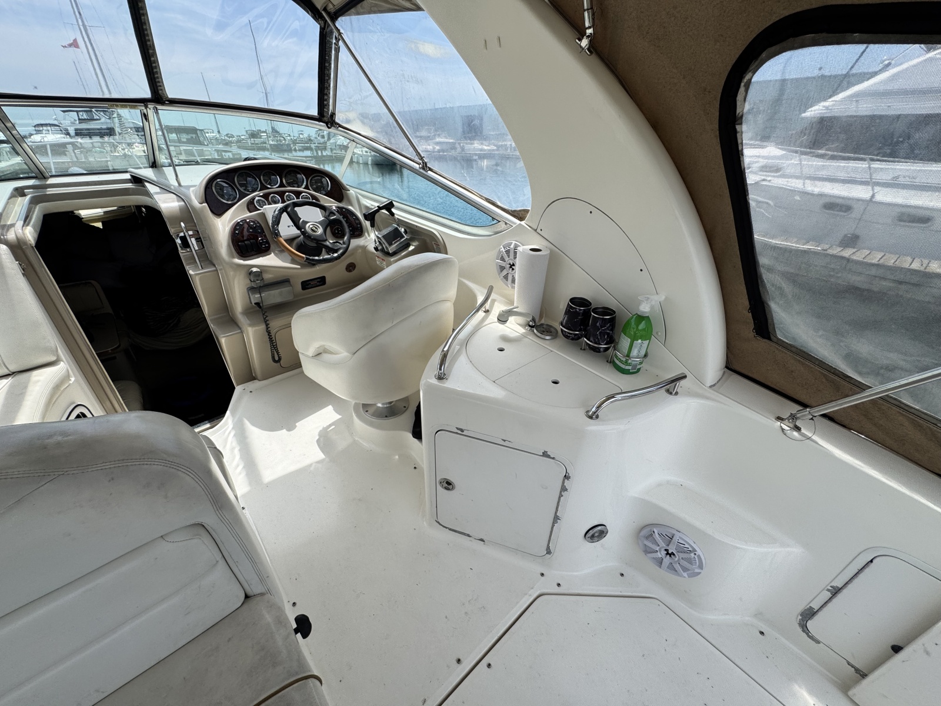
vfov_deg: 85.7
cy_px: 353
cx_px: 470
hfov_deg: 102.1
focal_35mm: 14
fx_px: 381
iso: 50
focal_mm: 2.22
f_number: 2.2
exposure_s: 1/1395
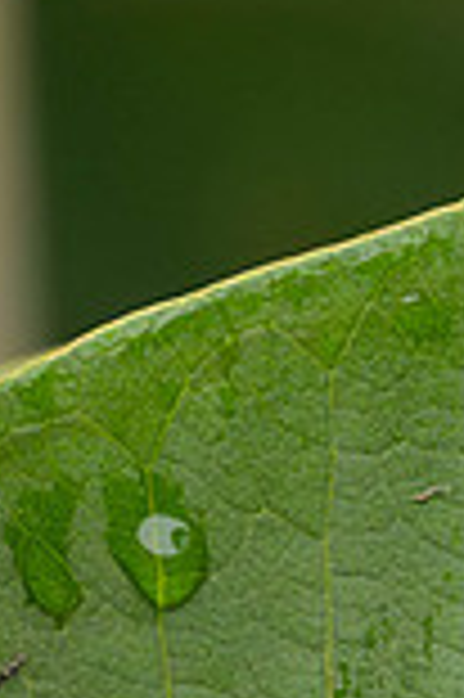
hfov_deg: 0.3
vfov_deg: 0.5
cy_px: 137
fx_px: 78431
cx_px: -250
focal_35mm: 4048
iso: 3200
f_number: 4
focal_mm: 400
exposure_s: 1/2000
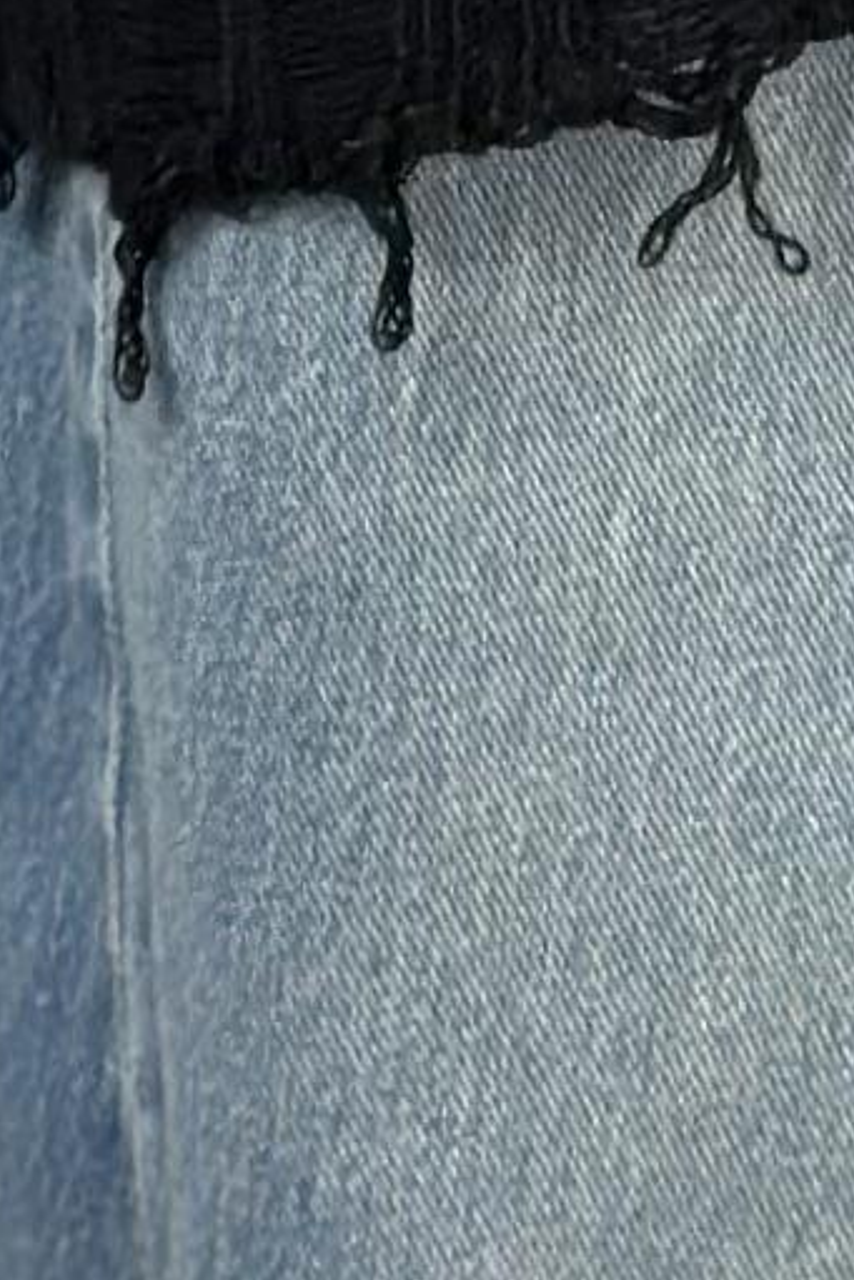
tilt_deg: -24.9
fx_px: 14009
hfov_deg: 3.5
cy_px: -2505
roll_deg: +0.4
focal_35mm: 394
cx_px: 1315
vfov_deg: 5.0
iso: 200
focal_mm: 6.86
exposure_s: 1/100
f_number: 1.78
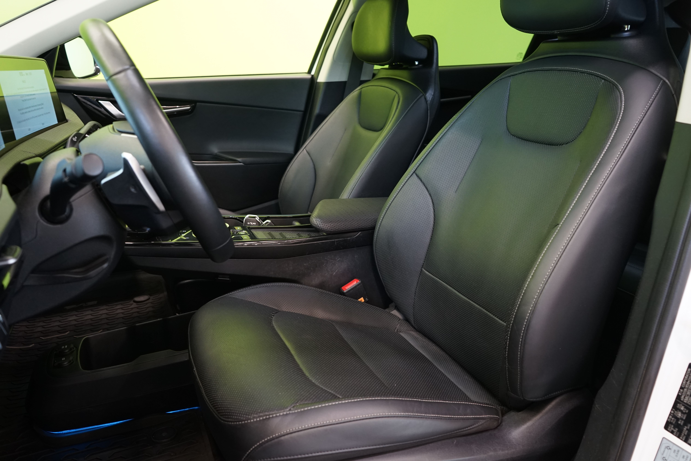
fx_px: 557
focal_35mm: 29
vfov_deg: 45.0
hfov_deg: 63.7
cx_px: 346
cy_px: 230
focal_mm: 29
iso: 1250
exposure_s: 1/20
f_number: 5
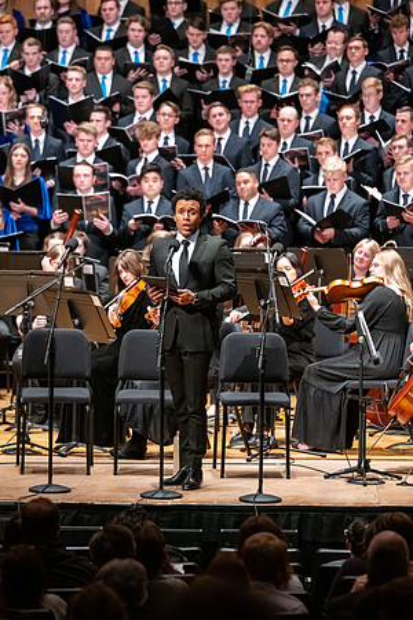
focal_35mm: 180
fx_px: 3097
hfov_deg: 7.6
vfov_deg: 11.4
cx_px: 206
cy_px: 310
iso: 6400
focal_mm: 180
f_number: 4
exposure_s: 1/250
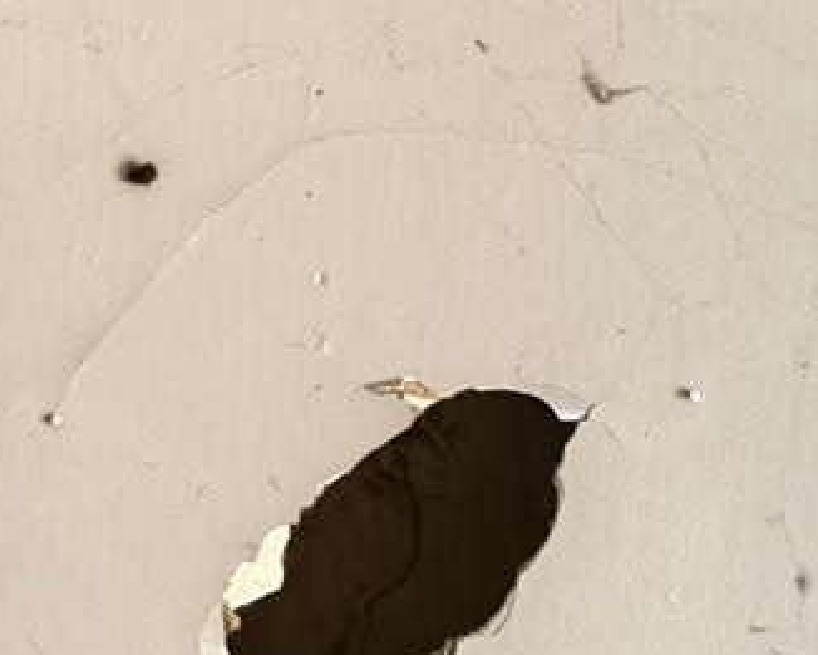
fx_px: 3560
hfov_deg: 13.1
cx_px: 344
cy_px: -80
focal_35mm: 147
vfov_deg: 10.4
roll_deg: +0.5
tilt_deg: +8.7
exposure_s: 1/15
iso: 1000
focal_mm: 6.76
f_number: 1.78
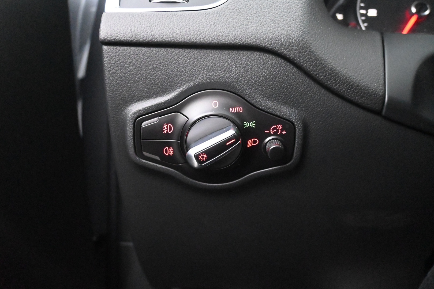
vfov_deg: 42.6
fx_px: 371
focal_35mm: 31
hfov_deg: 60.7
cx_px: 217
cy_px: 144
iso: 14400
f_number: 3.8
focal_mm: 20.5
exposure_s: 1/30
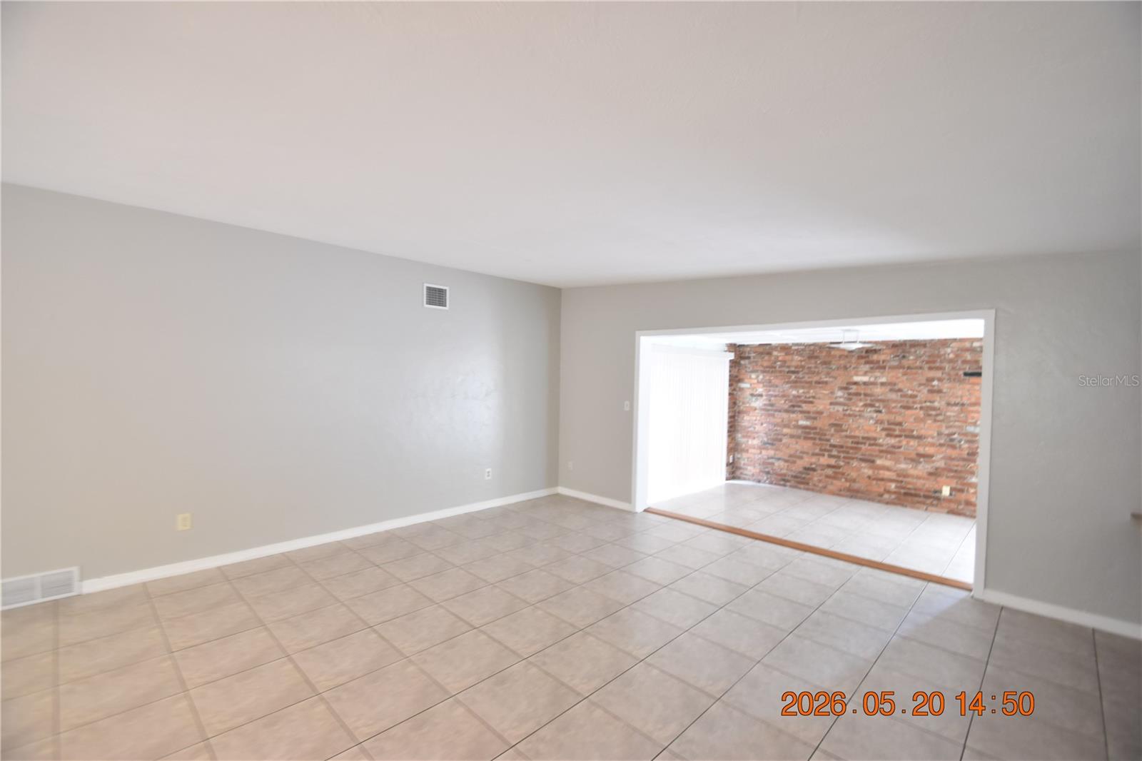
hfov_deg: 100.4
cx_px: 571
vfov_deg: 77.3
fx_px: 476
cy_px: 380
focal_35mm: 15
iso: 800
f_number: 3.5
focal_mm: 10
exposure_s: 1/15
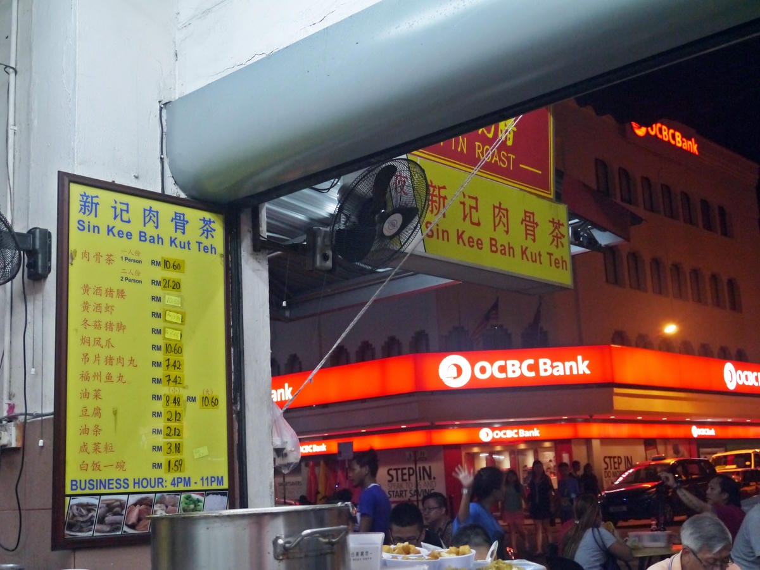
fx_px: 1010
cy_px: 285
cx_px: 380
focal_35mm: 46
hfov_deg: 41.2
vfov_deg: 31.5
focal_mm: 23
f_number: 4.7
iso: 1000
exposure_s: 1/60
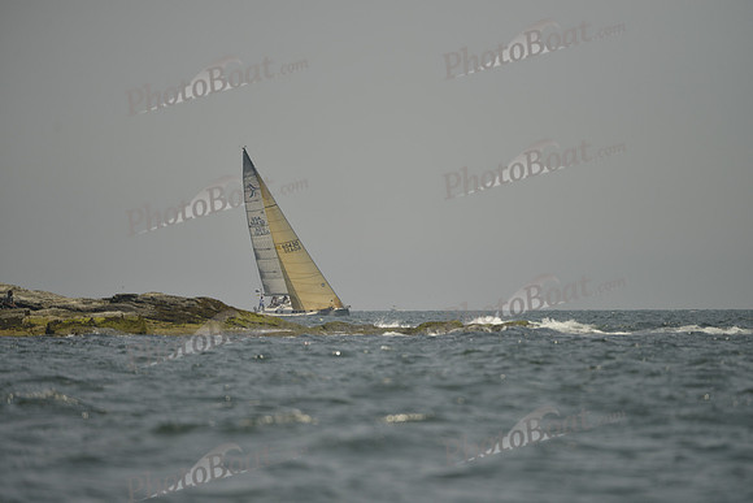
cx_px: 376
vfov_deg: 3.4
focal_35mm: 400
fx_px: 8368
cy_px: 252
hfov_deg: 5.2
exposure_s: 1/8000
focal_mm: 400
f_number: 4
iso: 280
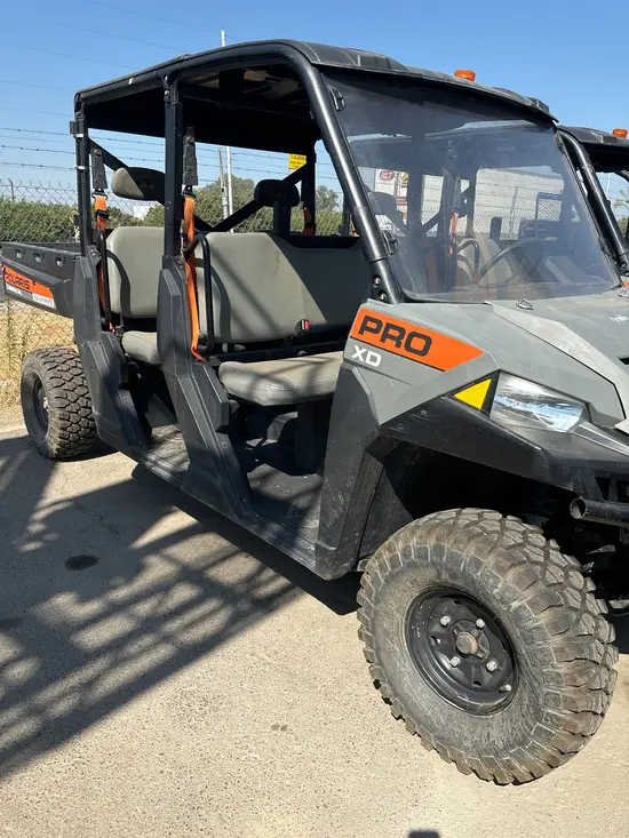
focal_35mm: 26
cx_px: 314
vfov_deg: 67.3
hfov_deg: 53.1
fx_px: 630
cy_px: 419
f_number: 1.6
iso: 50
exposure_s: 1/2024
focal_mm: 5.96
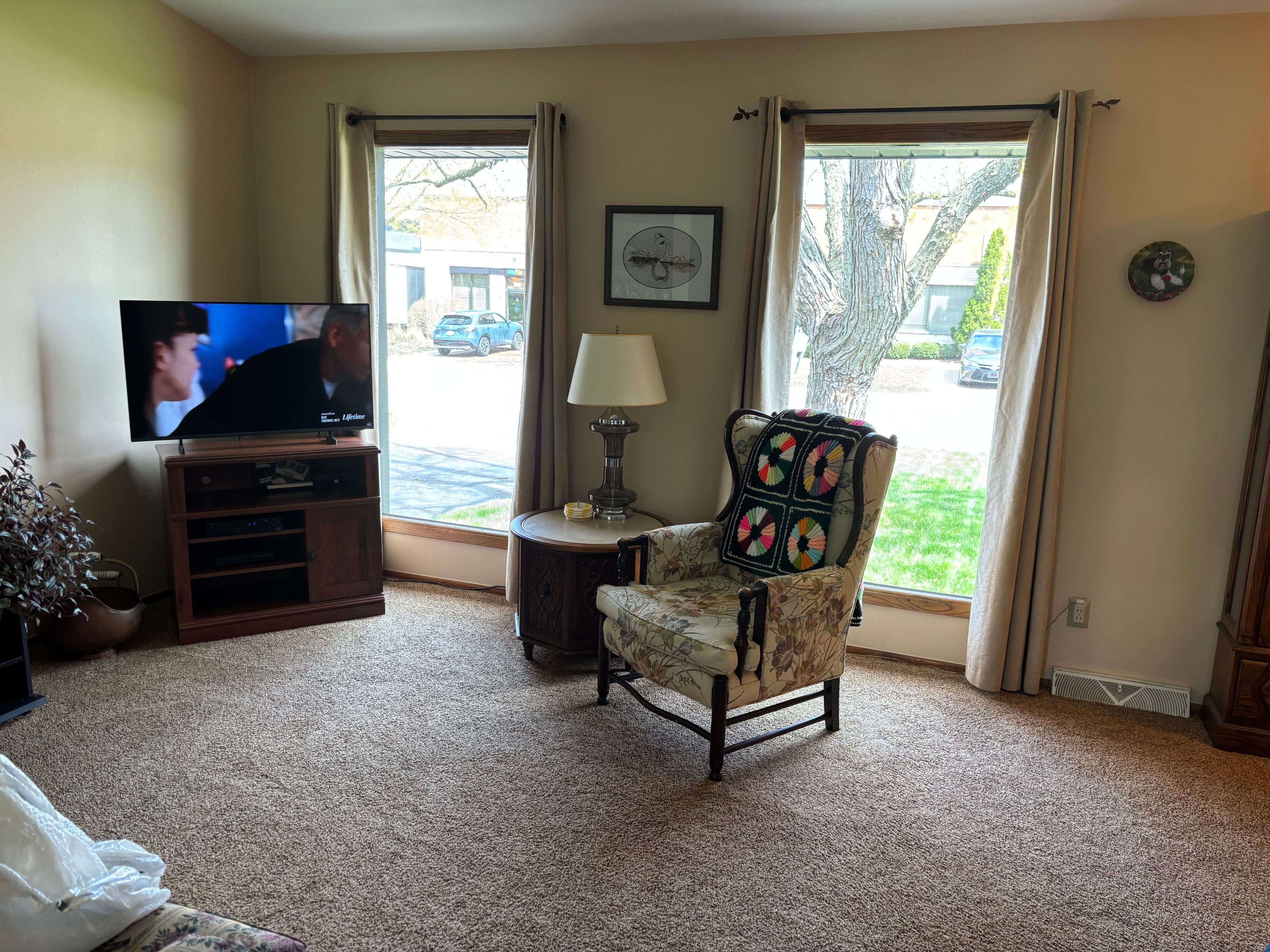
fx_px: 954
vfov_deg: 53.1
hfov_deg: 67.3
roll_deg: -2.5
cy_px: 476
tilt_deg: -10.8
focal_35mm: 26
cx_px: 635
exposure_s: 1/60
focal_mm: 5.96
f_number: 1.6
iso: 80
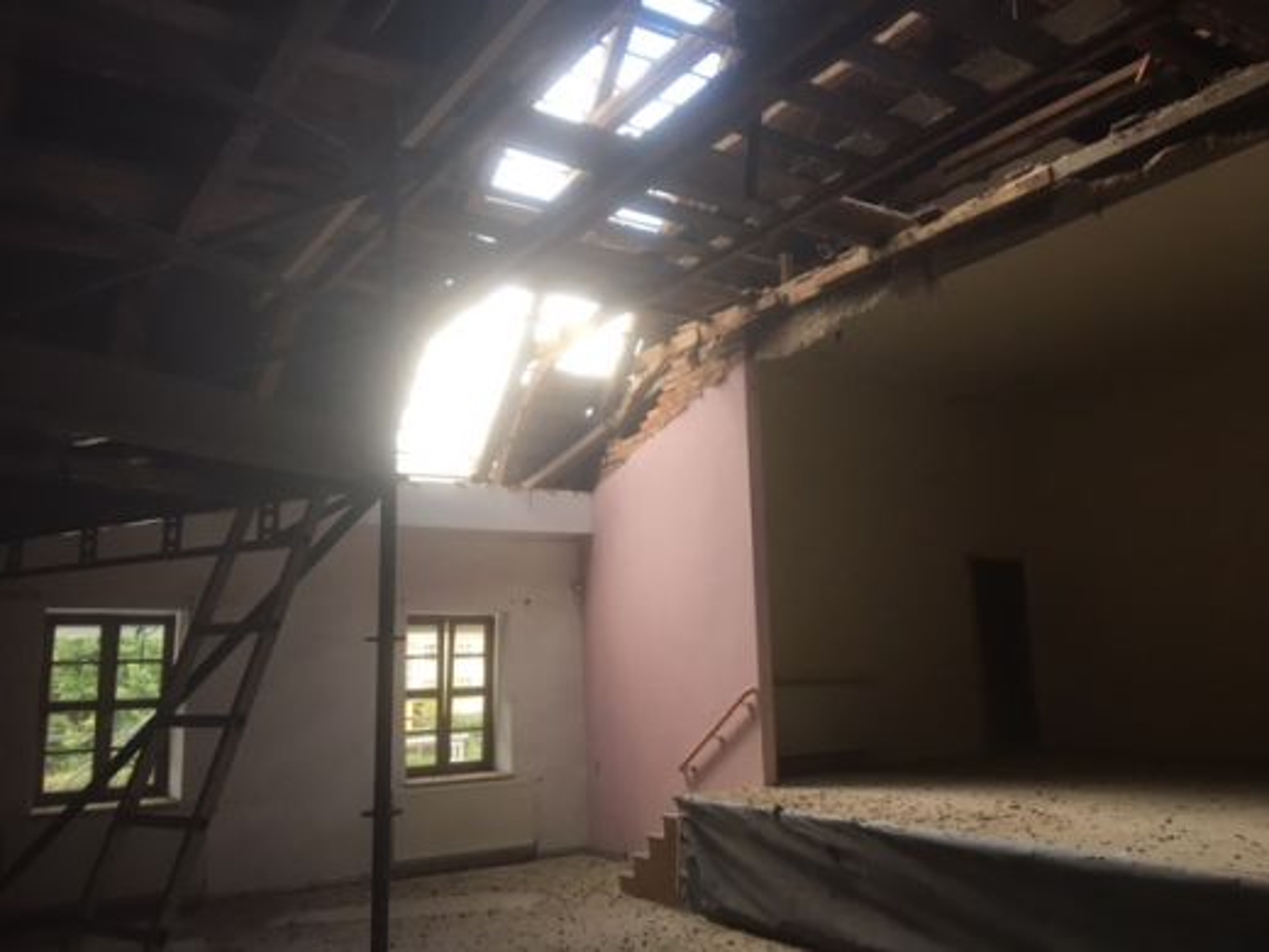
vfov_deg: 48.2
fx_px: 1063
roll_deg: +1.7
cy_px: 476
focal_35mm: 29
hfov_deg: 61.7
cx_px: 634
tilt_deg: +10.8
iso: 32
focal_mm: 4.15
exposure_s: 1/33
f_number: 2.2
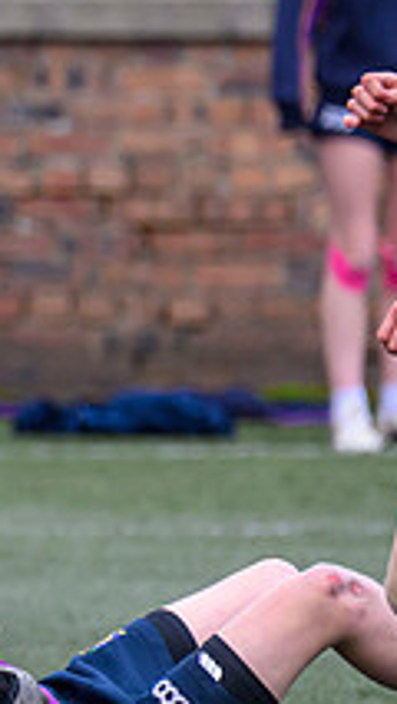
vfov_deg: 1.8
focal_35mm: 1209
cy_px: 297
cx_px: -598
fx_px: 22599
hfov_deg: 1.0
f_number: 4
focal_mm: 280
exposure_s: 1/1600
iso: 1000
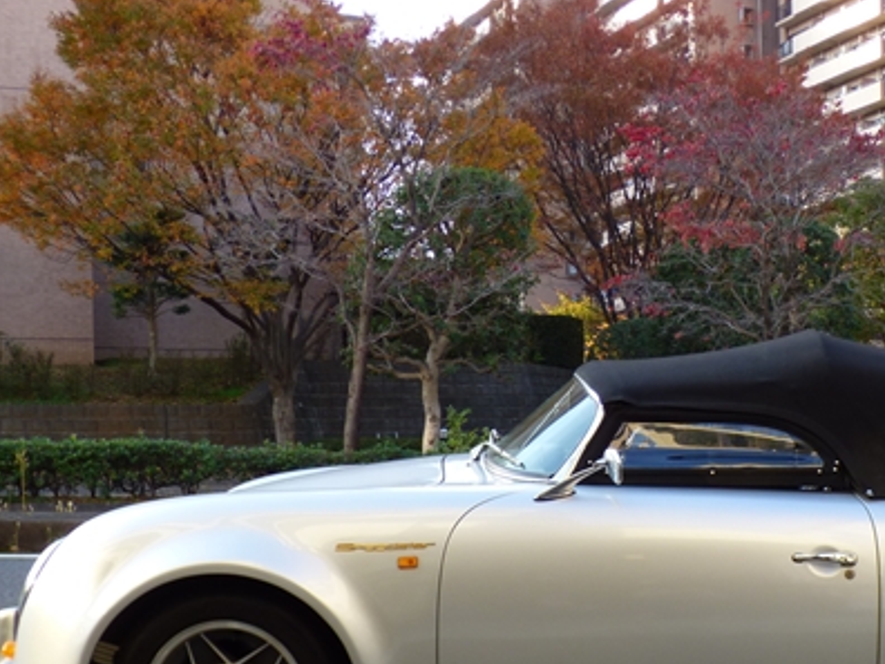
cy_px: 431
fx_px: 1406
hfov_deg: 34.1
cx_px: 684
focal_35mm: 55
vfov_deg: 26.4
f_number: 3.4
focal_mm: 5.97
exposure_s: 1/100
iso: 100
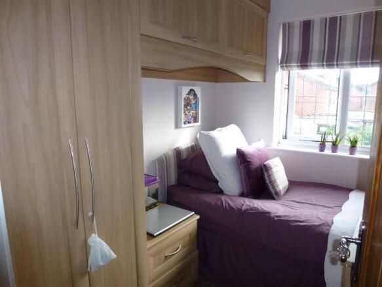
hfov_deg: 71.6
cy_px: 144
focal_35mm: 24
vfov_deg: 56.8
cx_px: 191
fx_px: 265
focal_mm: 4.3
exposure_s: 1/60
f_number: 3.3
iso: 200
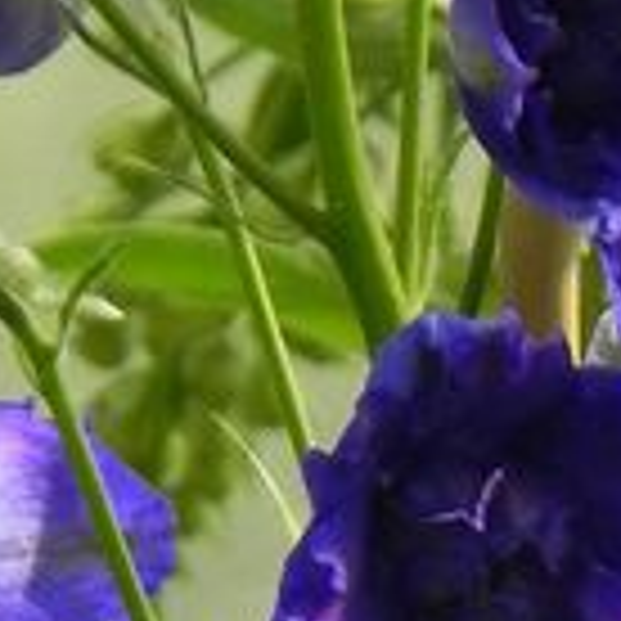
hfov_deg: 1.2
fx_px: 30323
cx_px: 122
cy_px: 1400
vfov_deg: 1.2
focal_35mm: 1494
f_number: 6.3
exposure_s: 1/400
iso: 160
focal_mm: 51.8
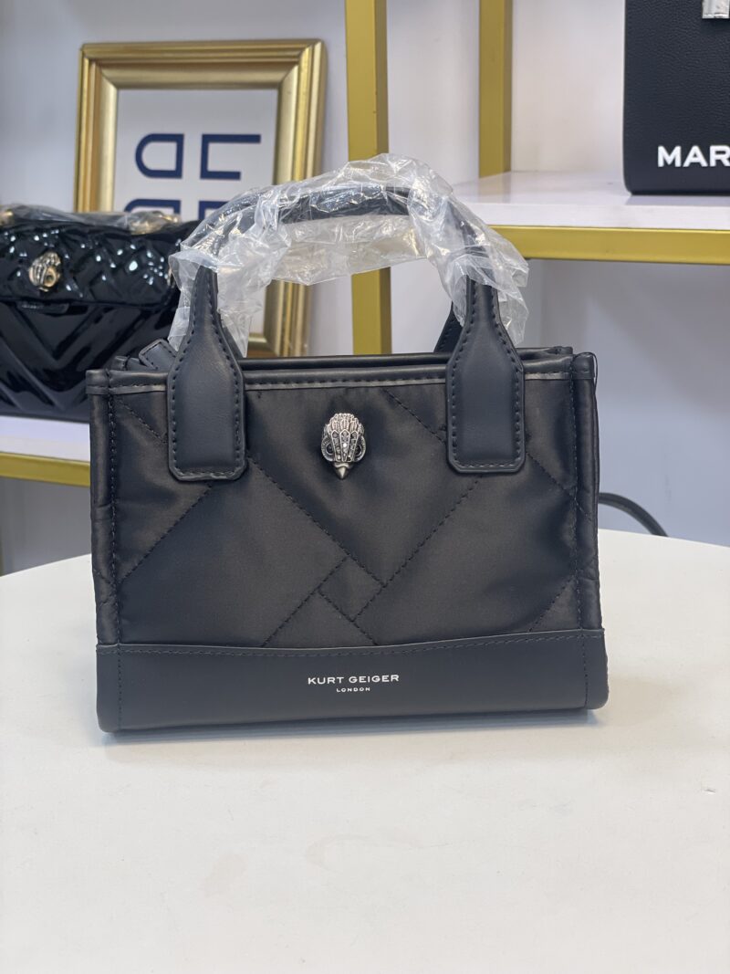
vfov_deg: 36.8
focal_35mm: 52
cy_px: 487
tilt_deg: -14.9
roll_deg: +1.2
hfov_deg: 28.0
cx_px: 365
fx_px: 1462
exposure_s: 1/122
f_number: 2
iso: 80
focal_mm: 6
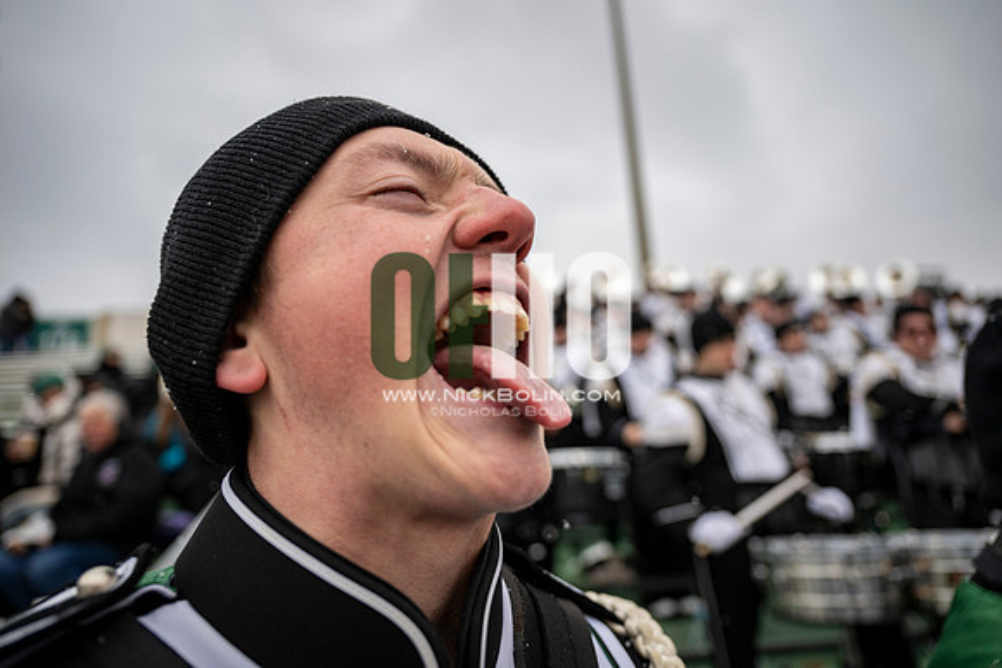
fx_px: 668
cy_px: 334
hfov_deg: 73.7
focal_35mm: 24
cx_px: 501
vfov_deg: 53.2
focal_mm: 24
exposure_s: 1/500
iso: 160
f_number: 2.8
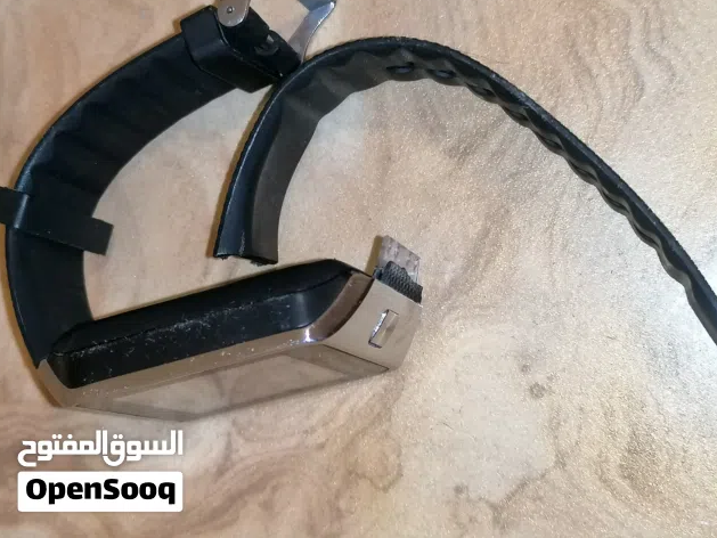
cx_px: 355
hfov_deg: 33.2
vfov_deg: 25.2
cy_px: 266
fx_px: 1202
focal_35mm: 58
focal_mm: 4.75
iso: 250
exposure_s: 1/33.3
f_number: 1.8
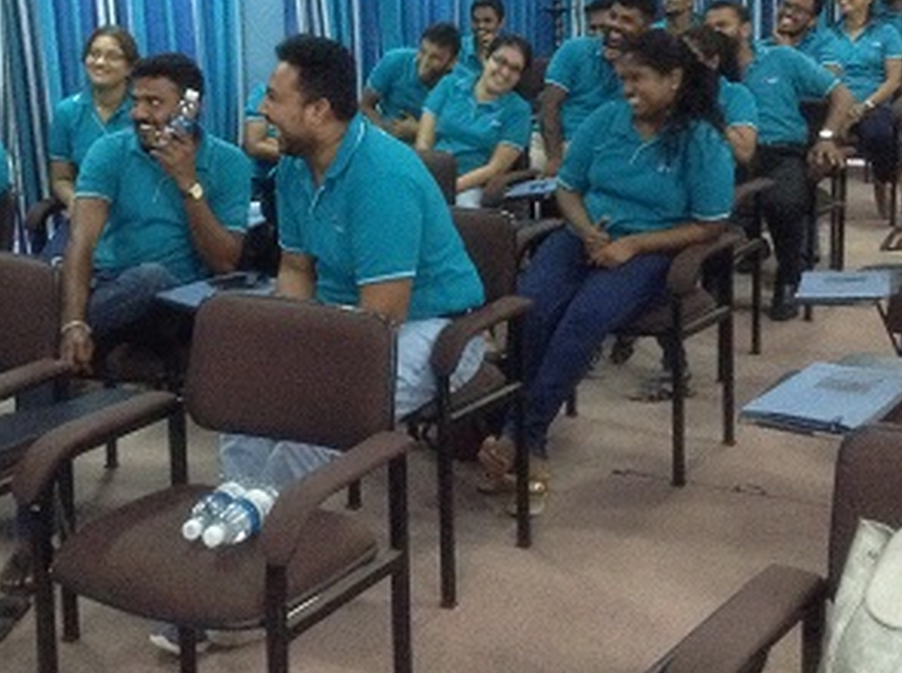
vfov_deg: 25.7
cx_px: 361
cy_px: 182
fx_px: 1456
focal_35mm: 56
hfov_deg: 34.3
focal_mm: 3.3
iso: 400
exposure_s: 1/15
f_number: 2.4
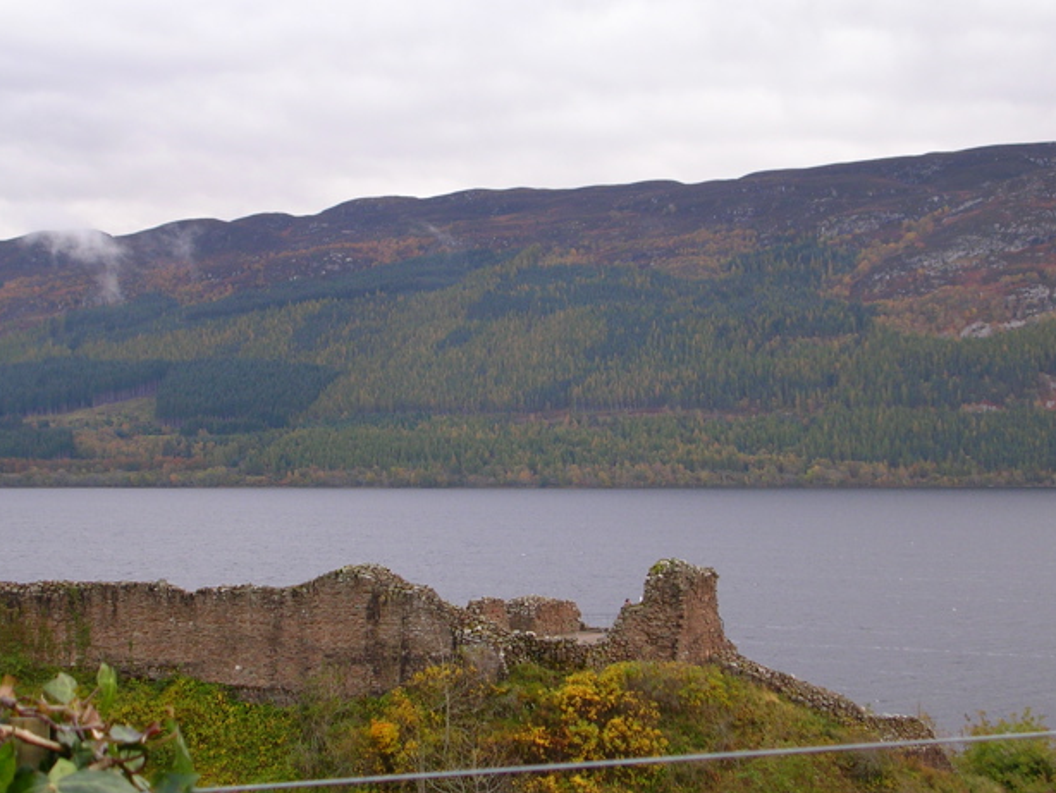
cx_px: 528
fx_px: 2289
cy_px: 385
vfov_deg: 19.7
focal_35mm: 75
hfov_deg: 26.0
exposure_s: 1/36
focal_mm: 10.9
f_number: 3.7
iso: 50
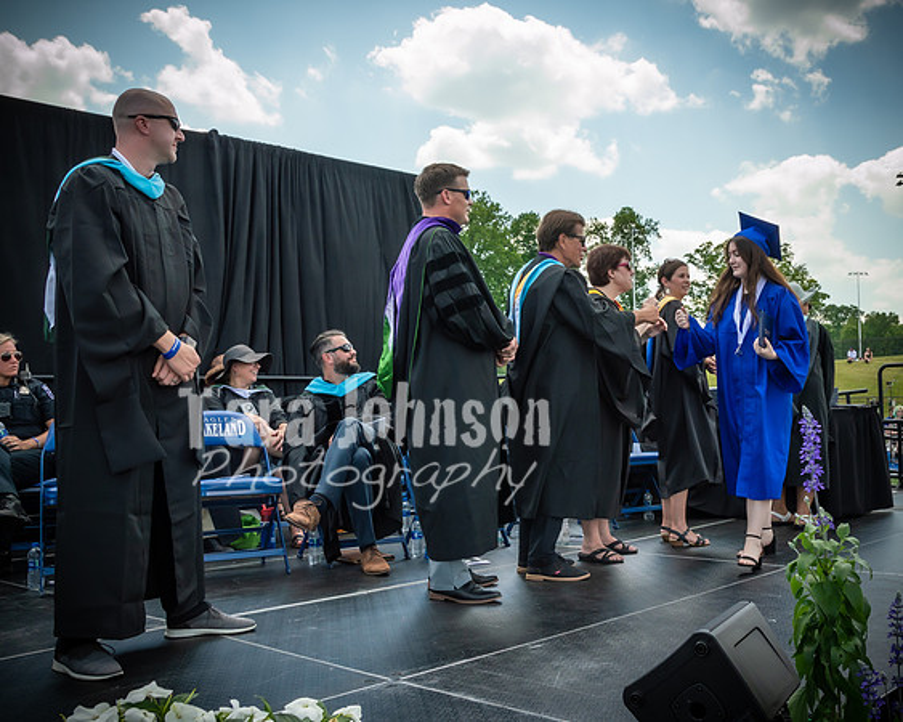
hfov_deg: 49.6
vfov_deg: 41.2
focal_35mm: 36
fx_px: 961
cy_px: 371
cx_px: 587
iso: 200
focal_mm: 17
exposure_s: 1/320
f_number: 7.1
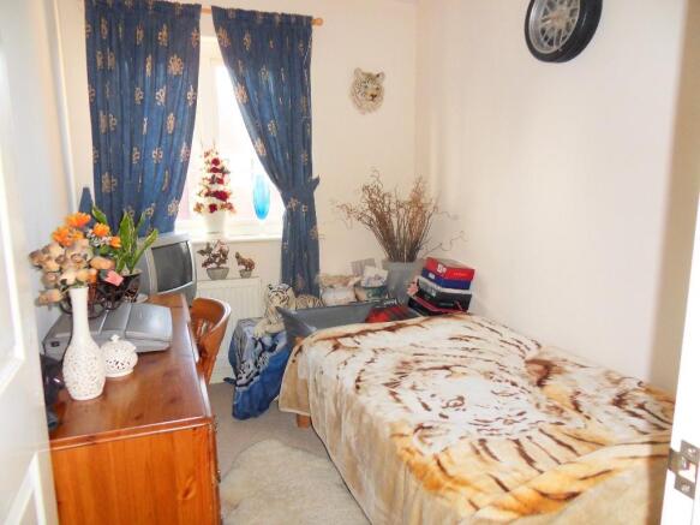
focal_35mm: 24
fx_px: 485
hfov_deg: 71.6
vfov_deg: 56.8
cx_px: 350
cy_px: 262
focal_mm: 4.2
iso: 200
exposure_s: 1/30
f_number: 3.3
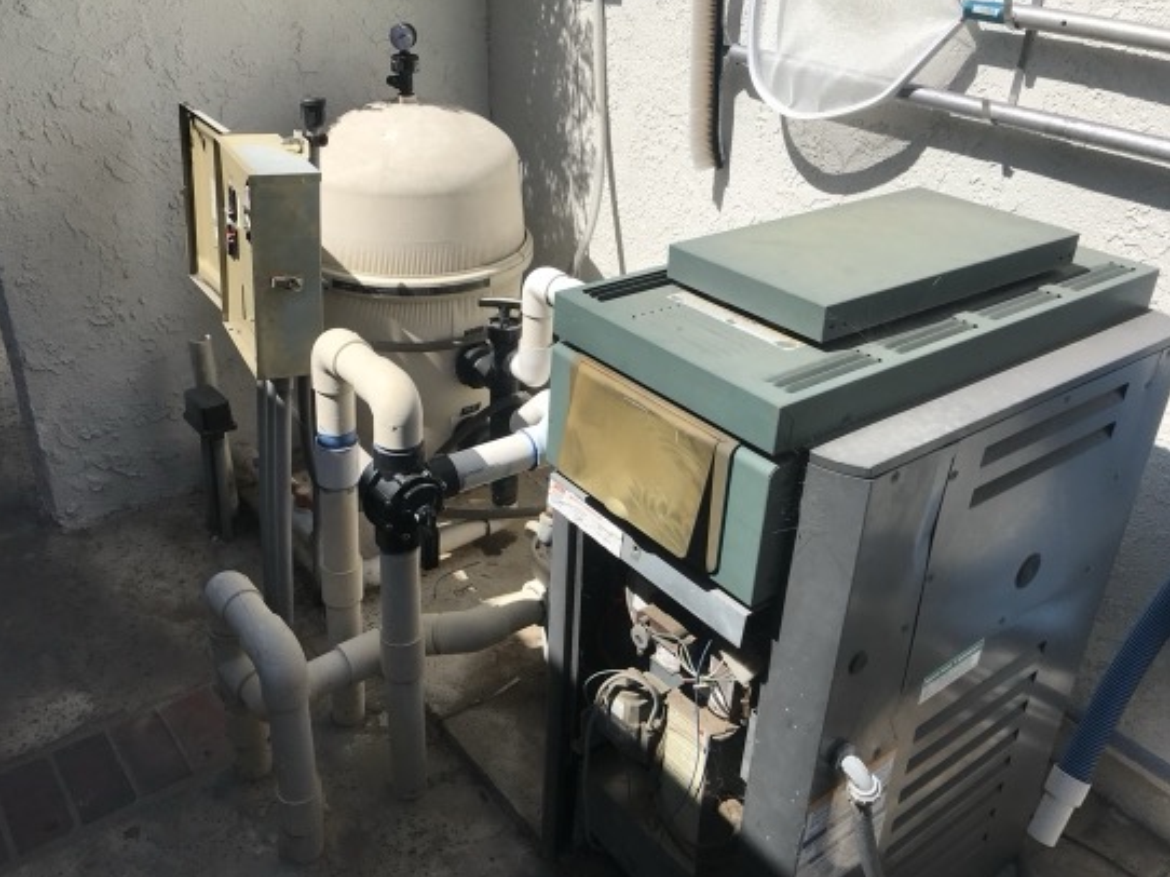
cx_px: 527
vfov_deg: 45.4
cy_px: 410
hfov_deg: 58.3
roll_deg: -2.2
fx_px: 1047
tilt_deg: -29.1
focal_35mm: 31
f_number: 1.8
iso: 20
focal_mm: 3.99
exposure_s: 1/3195
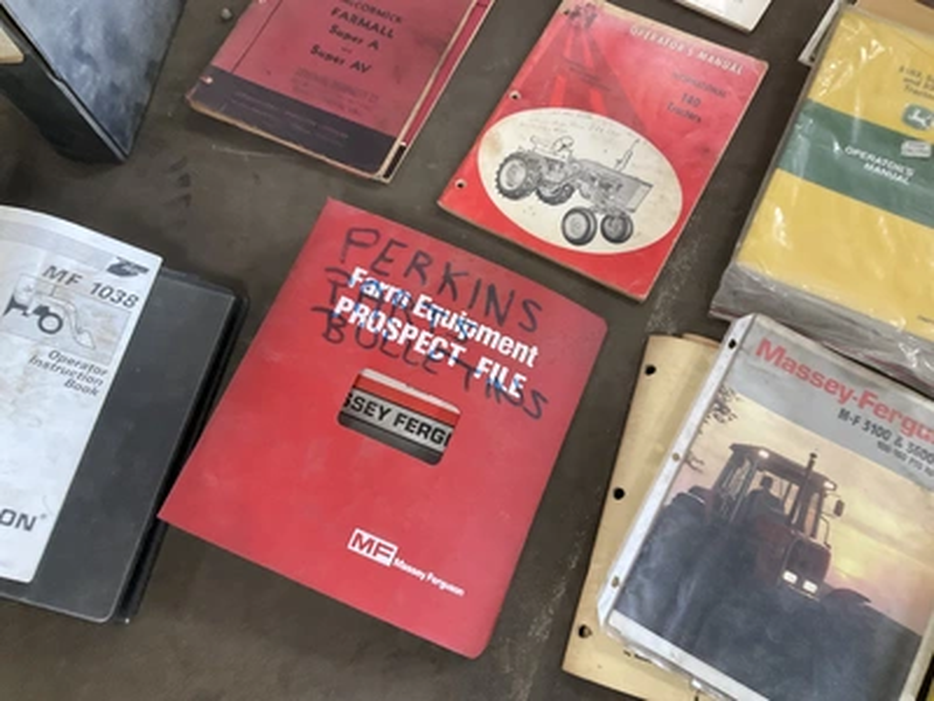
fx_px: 782
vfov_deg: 48.2
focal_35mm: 29
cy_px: 350
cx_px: 467
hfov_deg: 61.7
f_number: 1.8
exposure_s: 1/60
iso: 200
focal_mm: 3
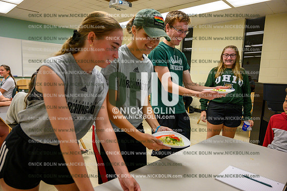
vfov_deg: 53.1
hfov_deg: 73.8
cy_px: 96
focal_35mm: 24
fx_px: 191
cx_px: 144
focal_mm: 24
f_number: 4.5
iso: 1600
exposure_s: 1/160
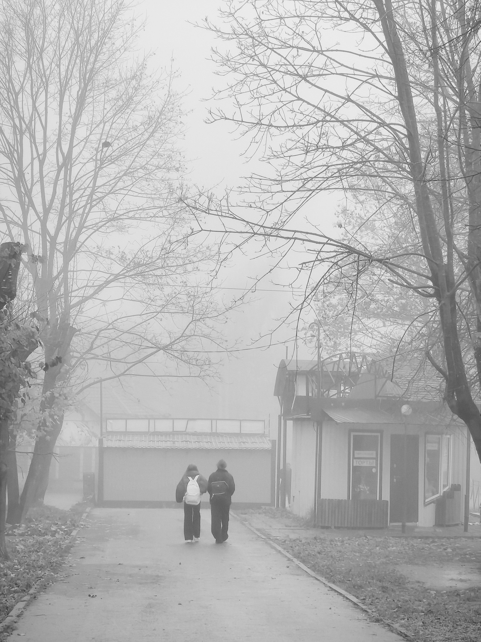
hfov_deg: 16.1
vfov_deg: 21.3
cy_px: 321
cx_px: 240
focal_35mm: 92
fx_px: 1704
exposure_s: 1/208
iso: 50
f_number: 1.65
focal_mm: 6.19
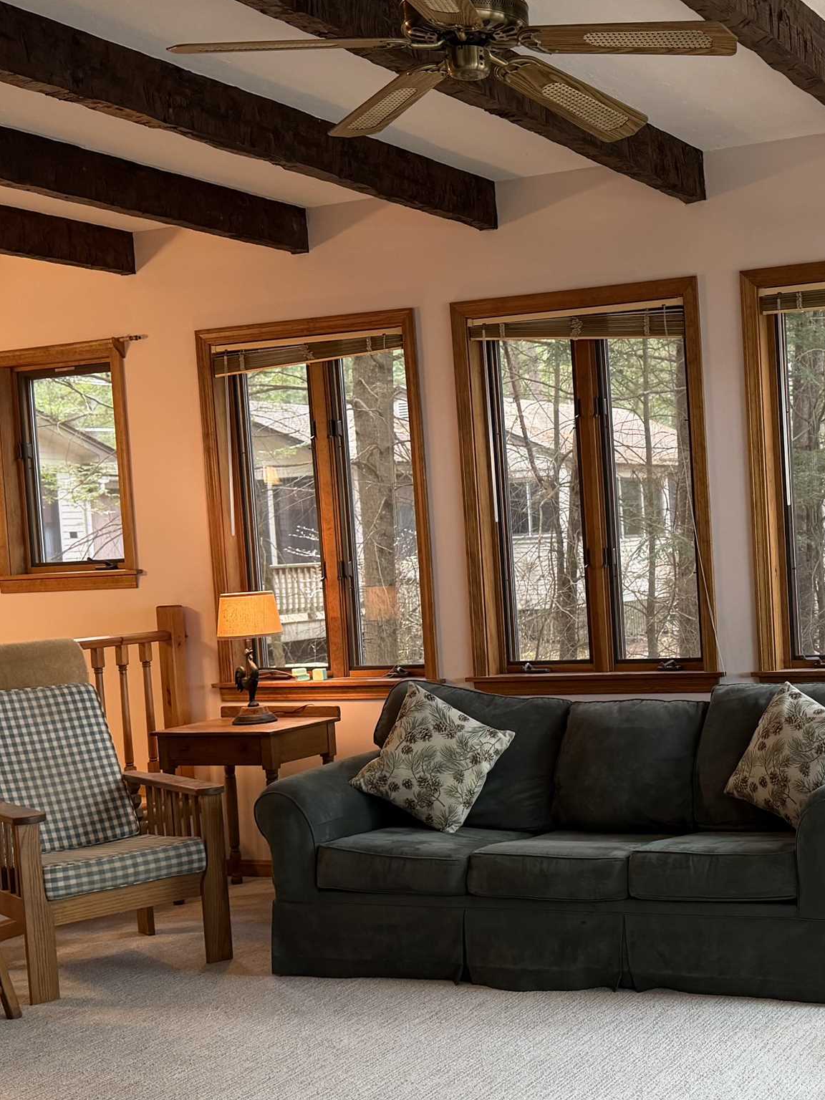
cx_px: 813
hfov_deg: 28.5
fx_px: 1525
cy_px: 614
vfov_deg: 39.6
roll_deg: +2.9
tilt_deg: -2.6
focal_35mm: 48
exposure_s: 1/60
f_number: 1.78
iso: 160
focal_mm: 6.76
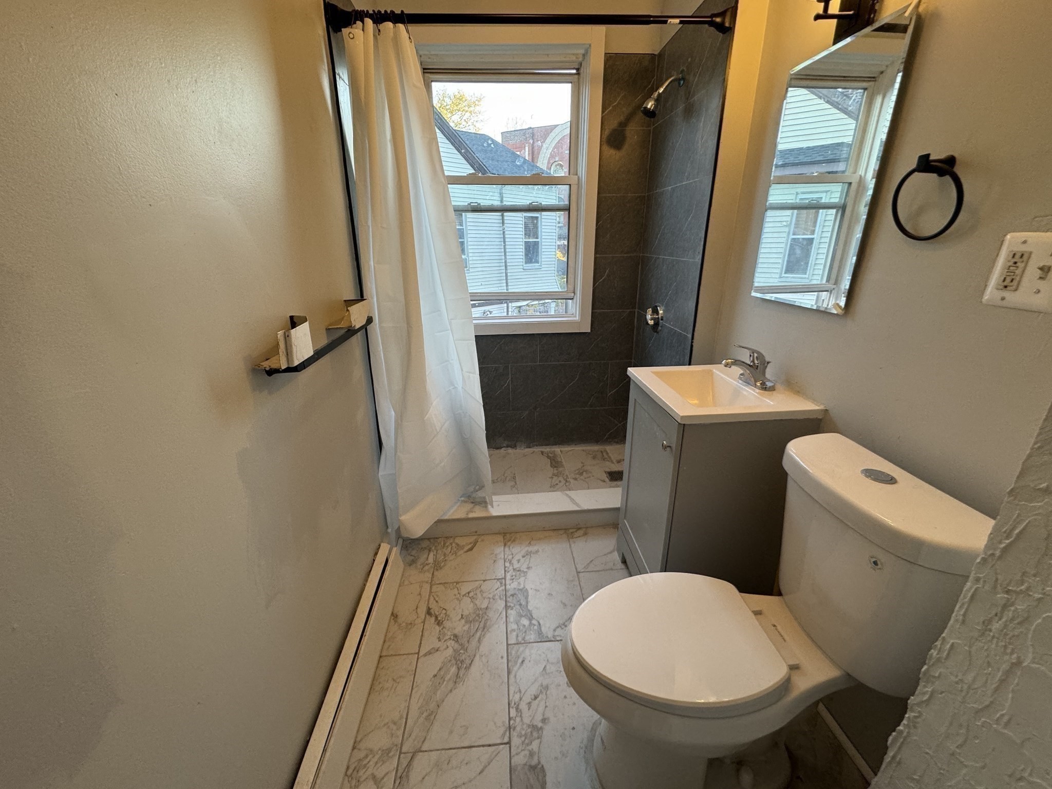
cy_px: 394
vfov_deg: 85.7
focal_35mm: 14
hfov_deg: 102.1
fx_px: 425
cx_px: 526
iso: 200
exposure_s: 1/120
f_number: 2.2
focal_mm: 2.22
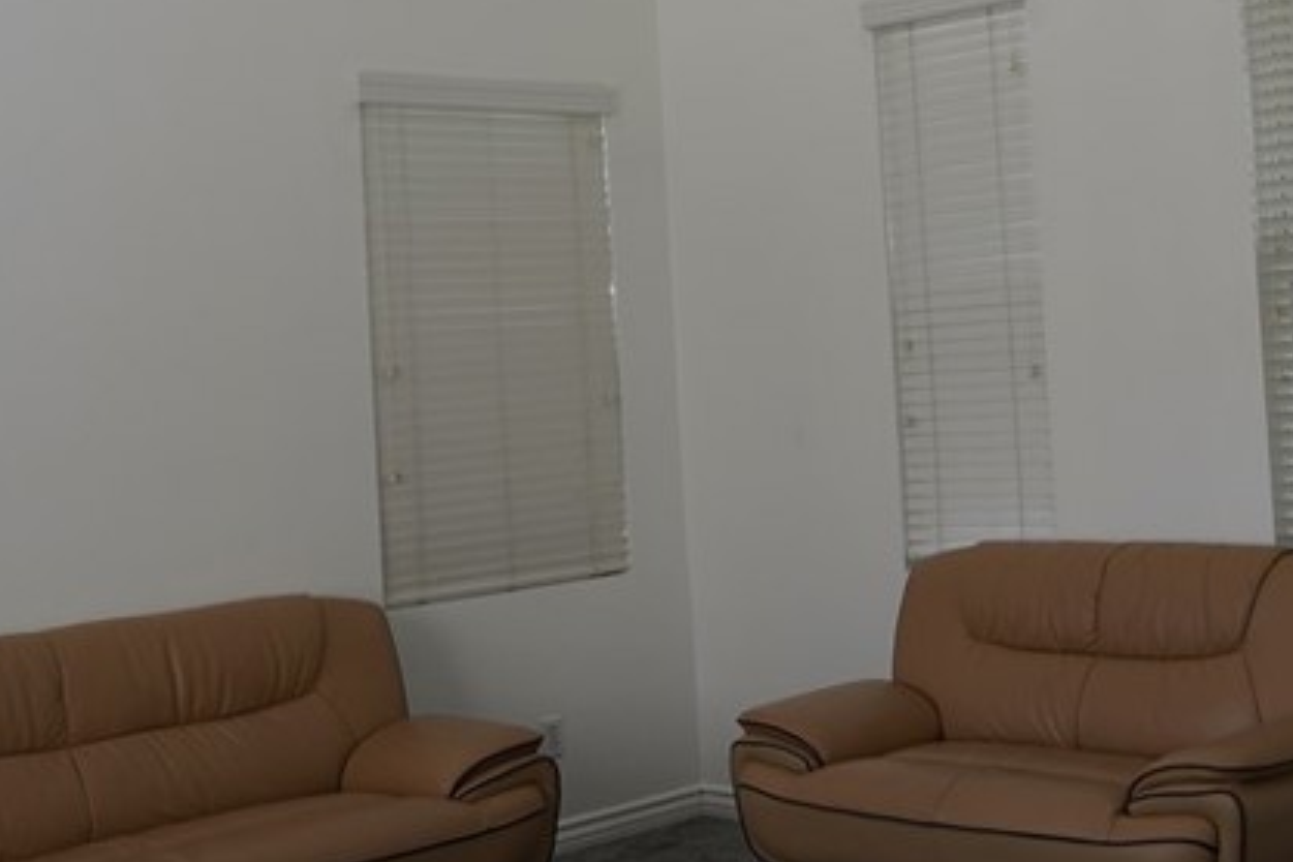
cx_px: 1008
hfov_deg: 33.1
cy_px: 243
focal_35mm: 59
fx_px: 2119
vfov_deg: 22.8
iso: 250
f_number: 4
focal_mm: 24
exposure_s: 1/160
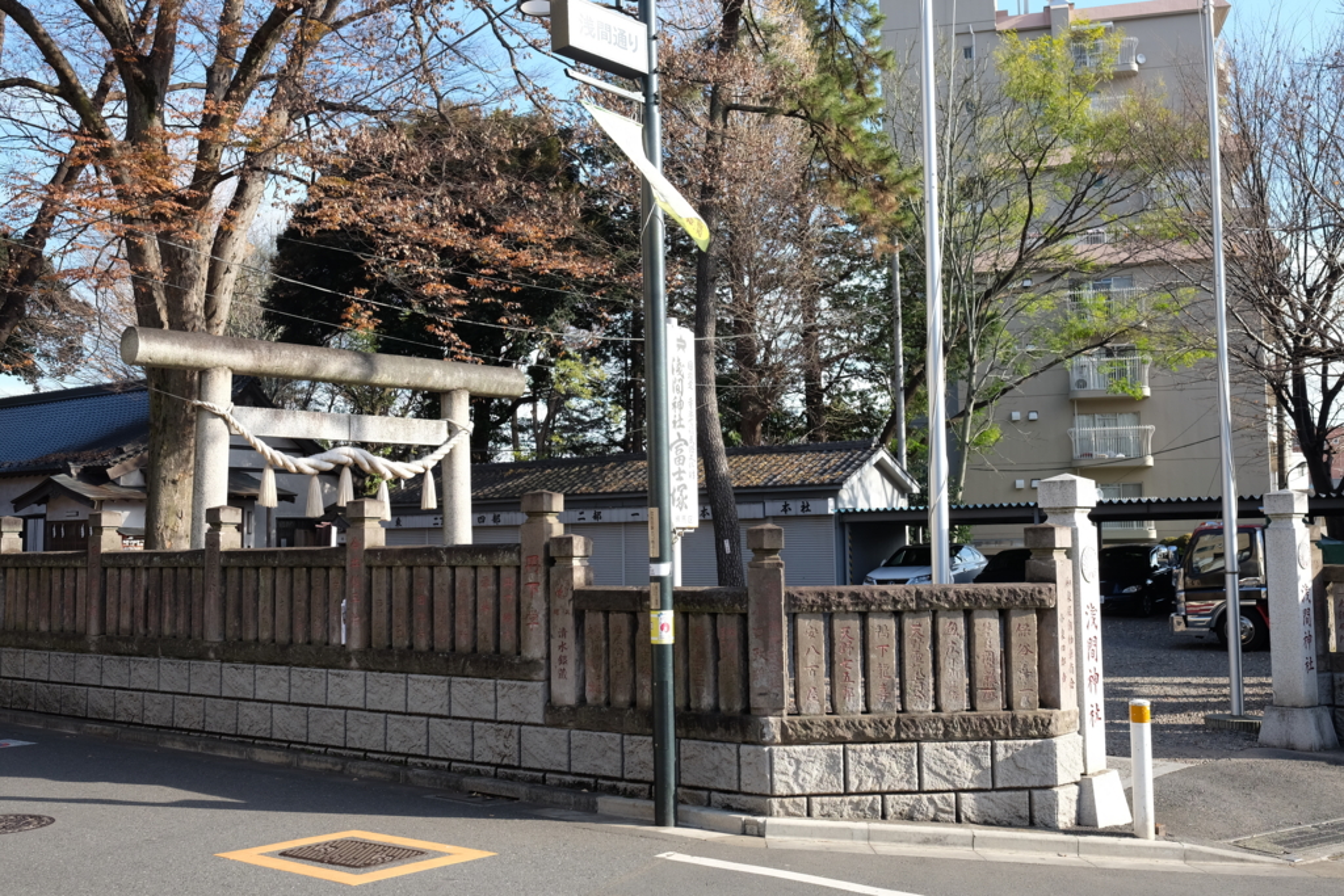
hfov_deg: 54.4
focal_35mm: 35
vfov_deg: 37.9
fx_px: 1307
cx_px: 672
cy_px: 448
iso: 200
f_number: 5.6
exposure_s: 1/170
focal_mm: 23
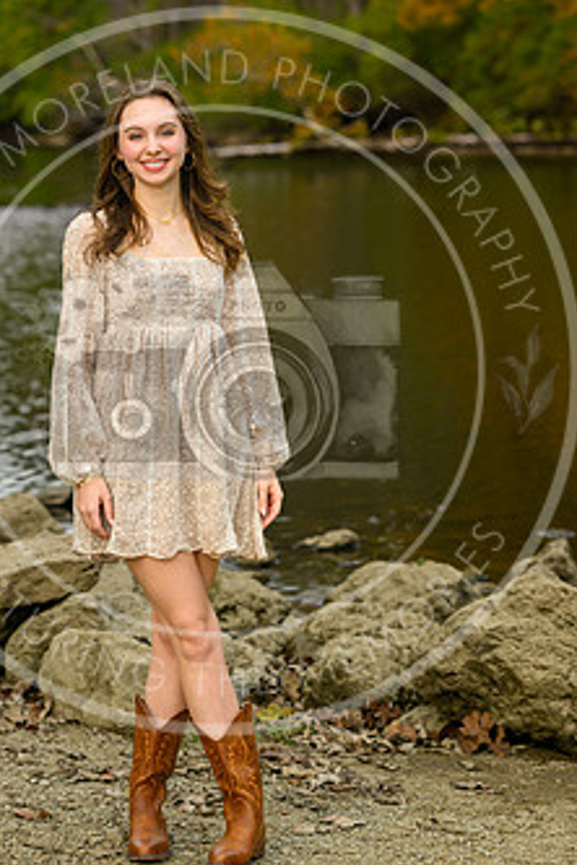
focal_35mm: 115
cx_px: 218
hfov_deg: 11.9
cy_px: 371
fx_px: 2765
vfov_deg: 17.8
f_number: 3.5
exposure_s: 1/500
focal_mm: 85
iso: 160
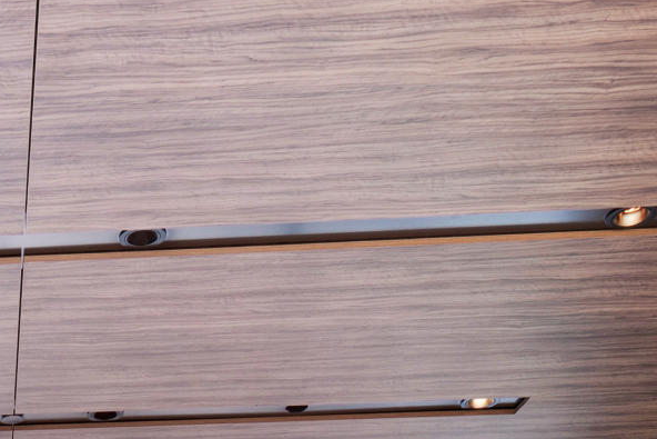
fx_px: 1387
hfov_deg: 24.1
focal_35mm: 76
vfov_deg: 14.4
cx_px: -146
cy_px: 920
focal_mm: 10
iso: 100
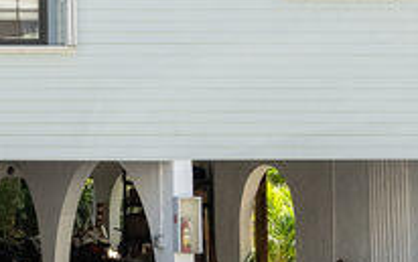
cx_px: -410
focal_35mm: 122
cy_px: 136
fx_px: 1391
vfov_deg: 10.8
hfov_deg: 14.3
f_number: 8
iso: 500
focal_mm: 24
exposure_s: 1/640
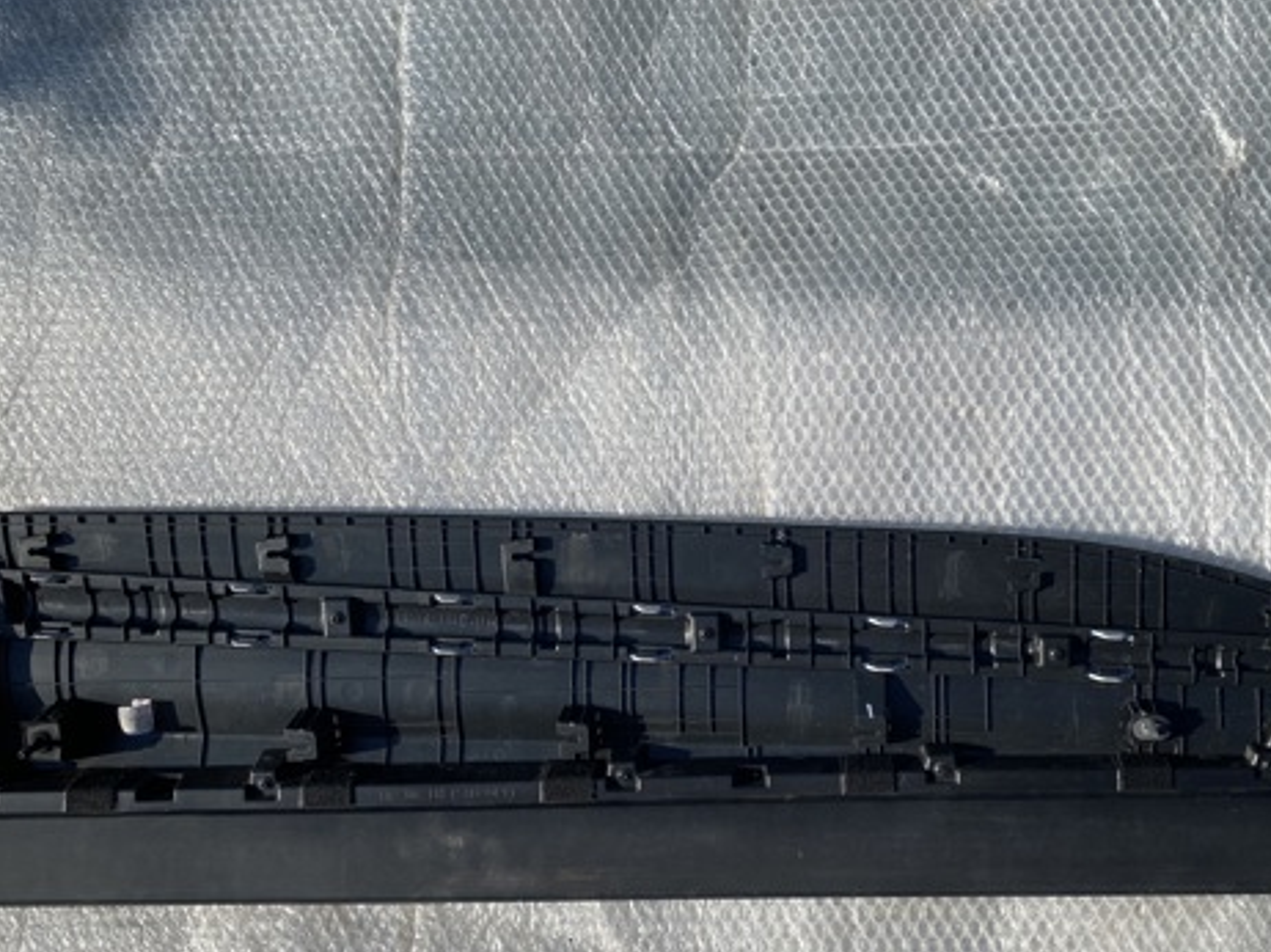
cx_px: 781
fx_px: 1321
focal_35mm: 36
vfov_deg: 39.5
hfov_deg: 50.9
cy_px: 571
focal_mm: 4.25
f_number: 1.8
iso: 32
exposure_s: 1/3497
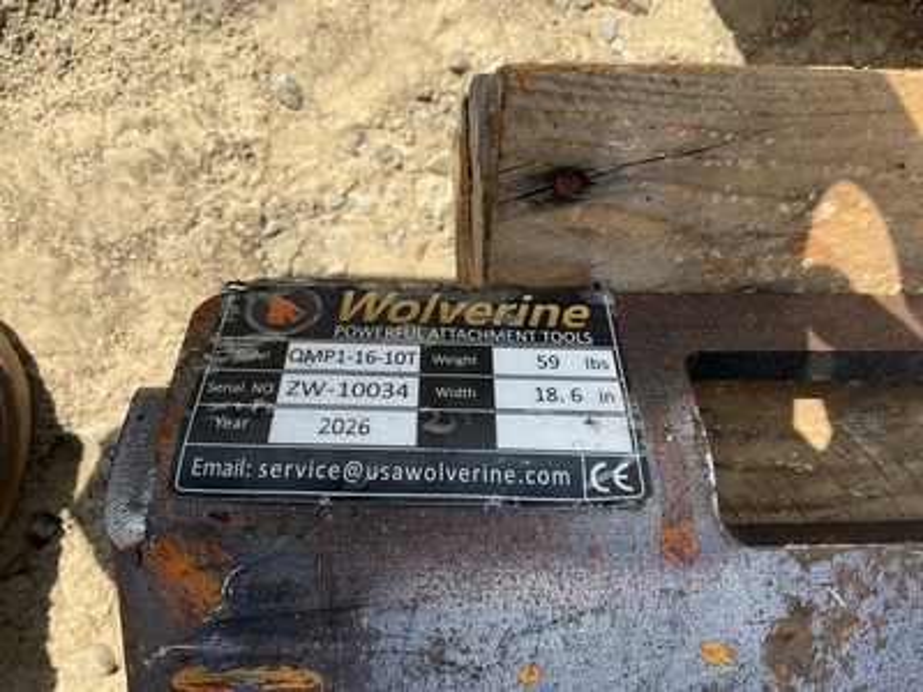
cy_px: 346
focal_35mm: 29
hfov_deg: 61.7
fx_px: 773
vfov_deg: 48.2
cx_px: 462
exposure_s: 1/1144
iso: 25
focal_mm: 3
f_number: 1.8
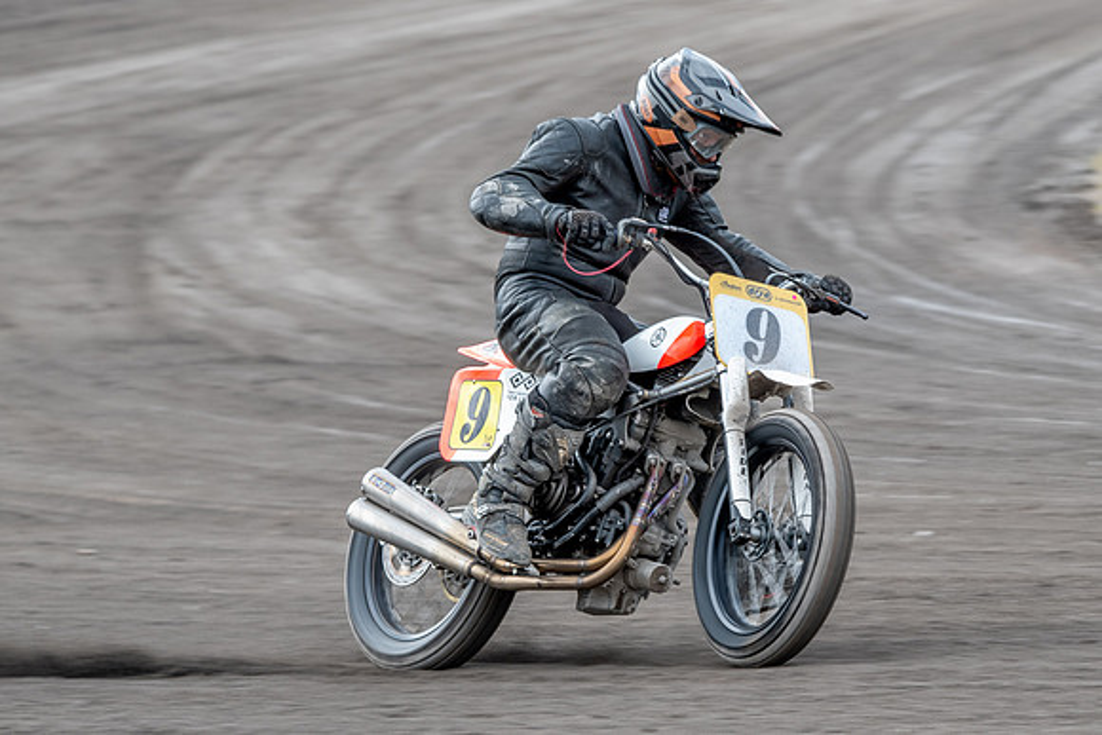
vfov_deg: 2.7
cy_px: 404
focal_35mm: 511
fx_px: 15642
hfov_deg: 4.0
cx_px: 750
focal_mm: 310
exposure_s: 1/250
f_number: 8
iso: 320
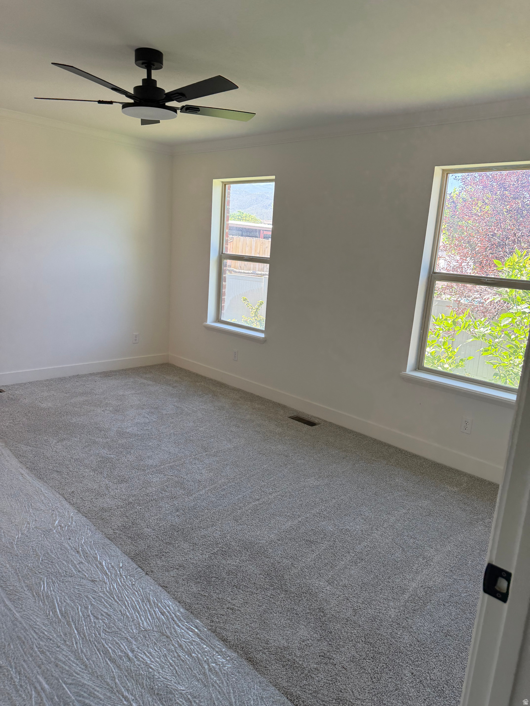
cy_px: 353
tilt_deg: -12.3
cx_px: 265
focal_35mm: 24
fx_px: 490
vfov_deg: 71.6
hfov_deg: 56.8
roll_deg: -4.7
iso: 160
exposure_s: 1/232
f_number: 1.78
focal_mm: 6.76
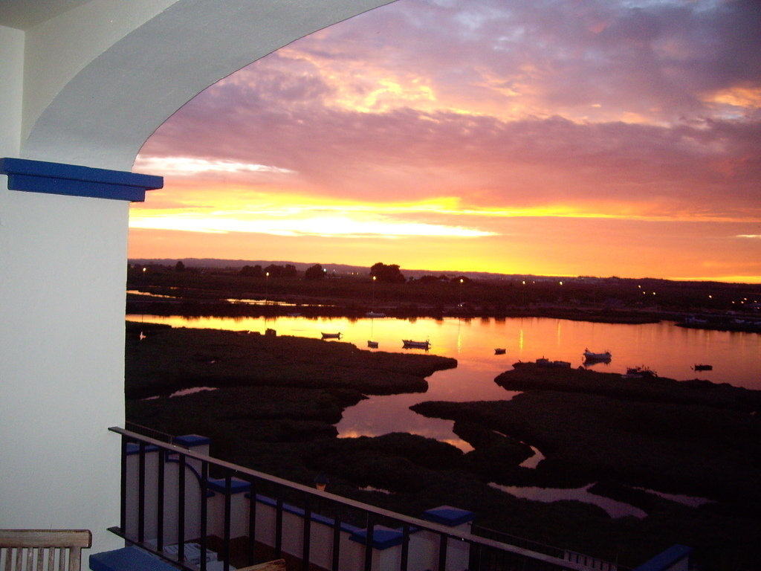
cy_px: 286
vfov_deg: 37.7
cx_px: 380
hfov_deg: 49.0
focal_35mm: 38
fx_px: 835
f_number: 2.7
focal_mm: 6.2
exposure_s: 1/80
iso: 200
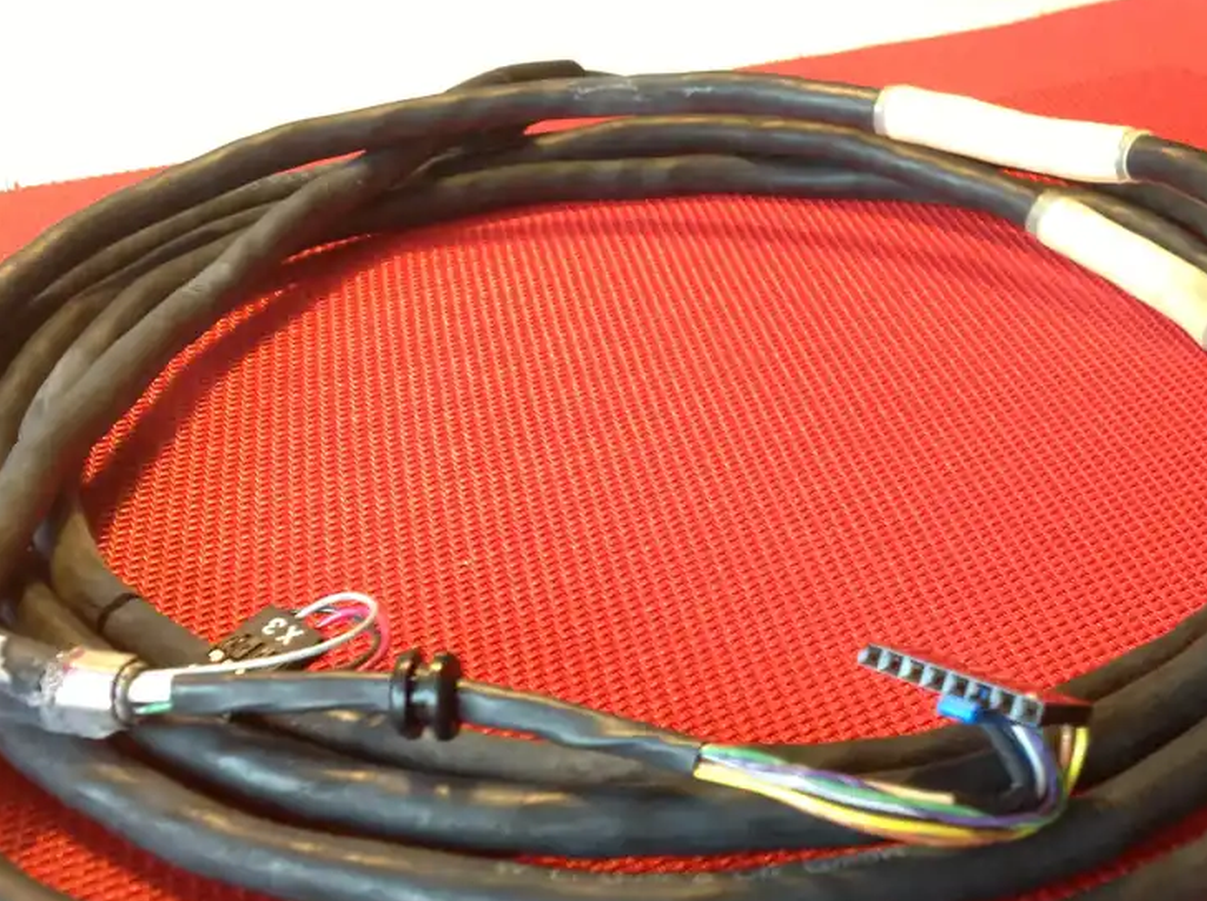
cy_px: 598
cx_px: 719
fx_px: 1671
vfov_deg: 30.0
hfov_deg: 39.6
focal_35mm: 48
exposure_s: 1/15
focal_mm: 4.28
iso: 160
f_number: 2.4
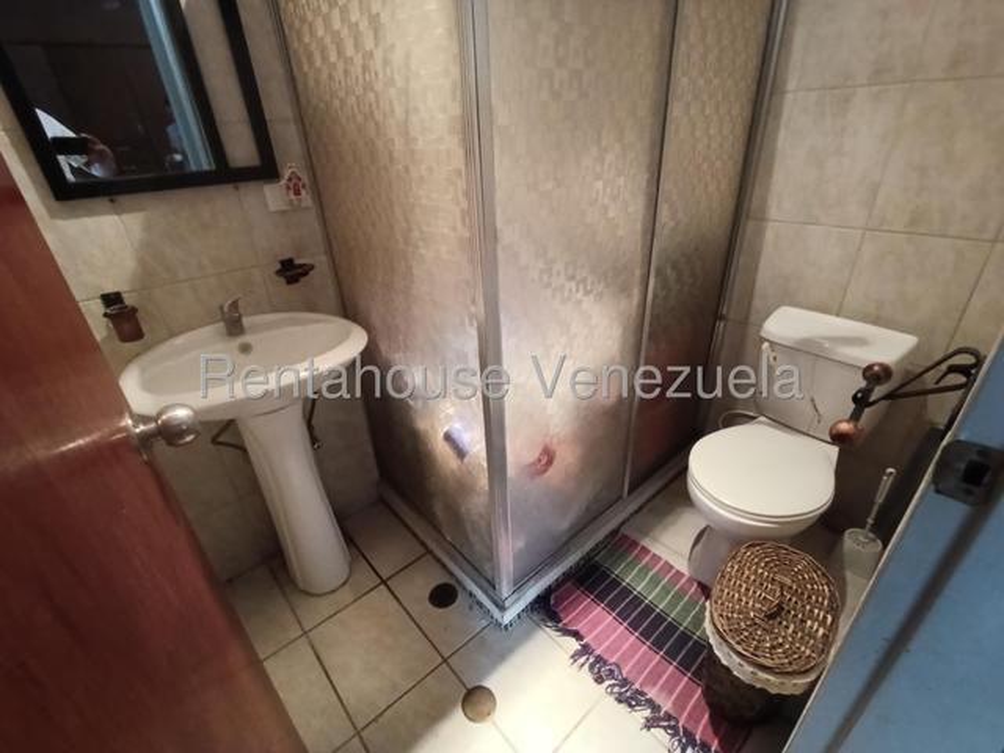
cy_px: 376
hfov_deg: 94.5
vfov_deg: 78.1
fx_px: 464
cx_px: 502
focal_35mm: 16
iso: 1250
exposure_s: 1/20
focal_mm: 1.65
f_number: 2.2
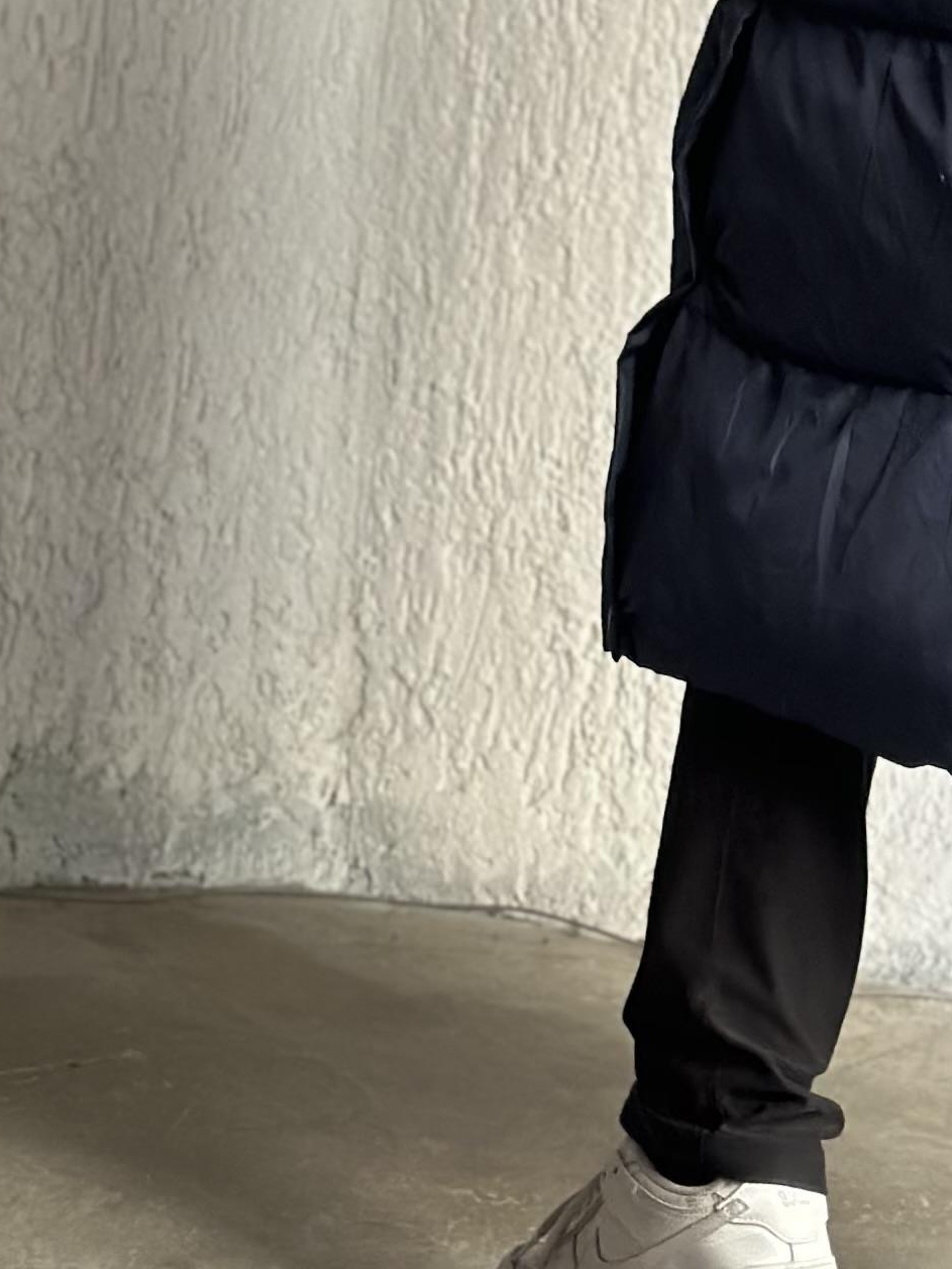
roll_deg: -7.7
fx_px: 5646
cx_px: 898
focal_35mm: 154
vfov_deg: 12.3
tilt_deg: -16.8
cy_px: -524
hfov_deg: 9.6
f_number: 1.78
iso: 160
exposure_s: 1/60
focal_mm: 6.86
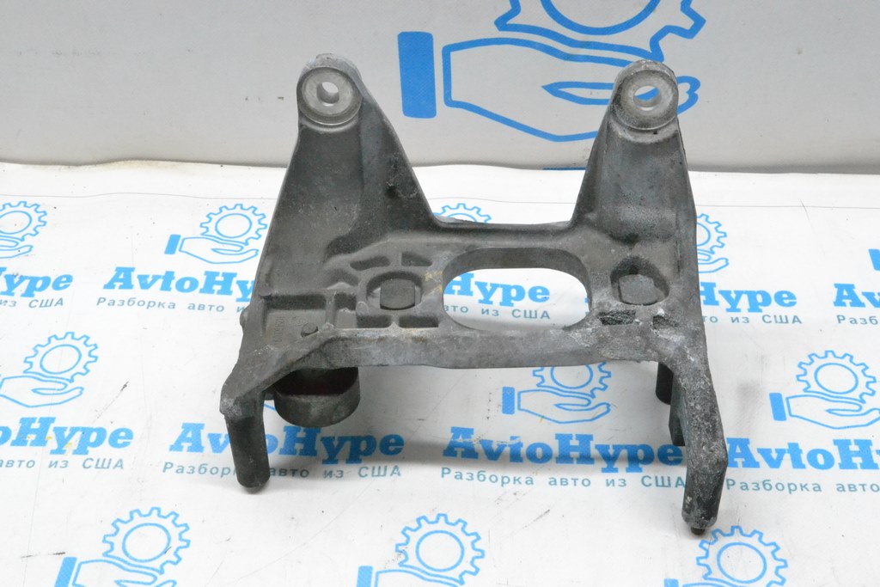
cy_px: 294
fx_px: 1173
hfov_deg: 41.1
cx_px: 440
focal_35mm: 48
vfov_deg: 28.1
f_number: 18
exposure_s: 1/50
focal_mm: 32
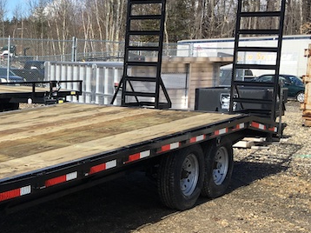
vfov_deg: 20.1
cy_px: 147
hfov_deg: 24.8
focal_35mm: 73
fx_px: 655
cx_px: -31
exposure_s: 1/1202
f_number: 2.2
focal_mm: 4.15
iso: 25
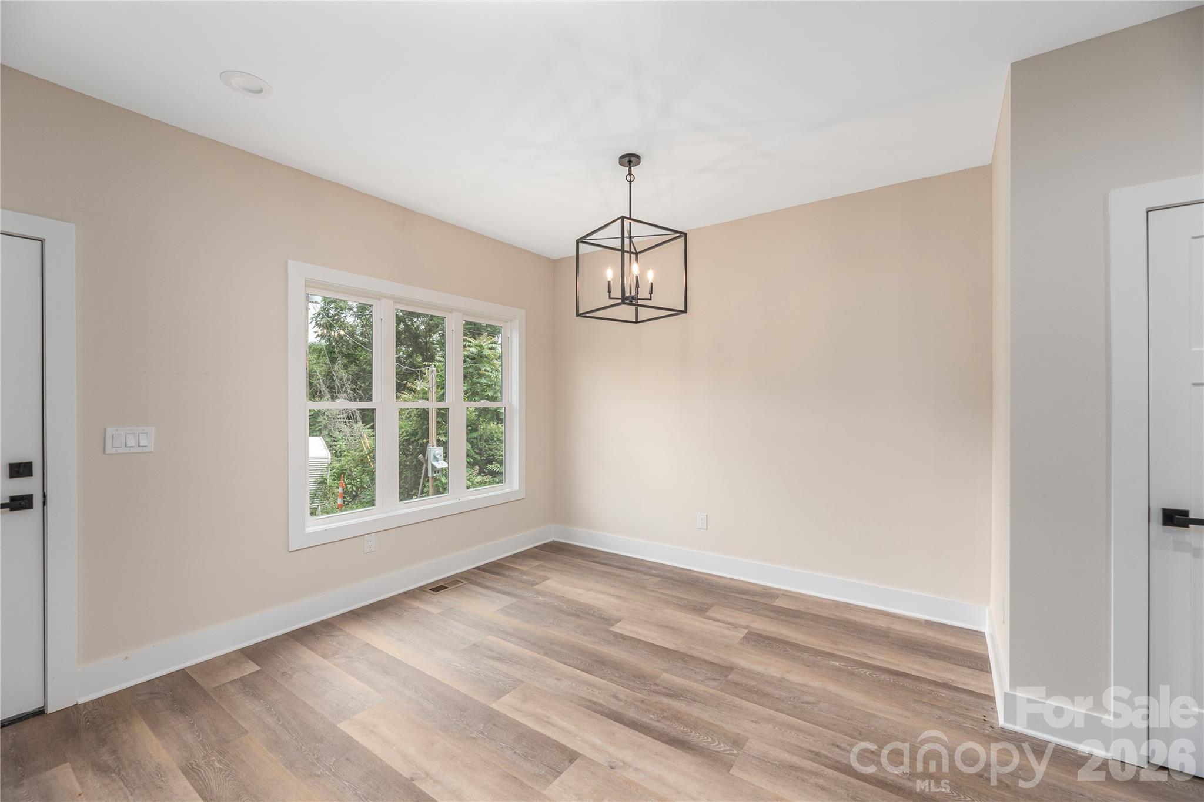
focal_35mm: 14
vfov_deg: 81.2
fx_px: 468
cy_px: 401
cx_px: 602
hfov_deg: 104.3
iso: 320
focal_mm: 14
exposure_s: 1/200
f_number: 8
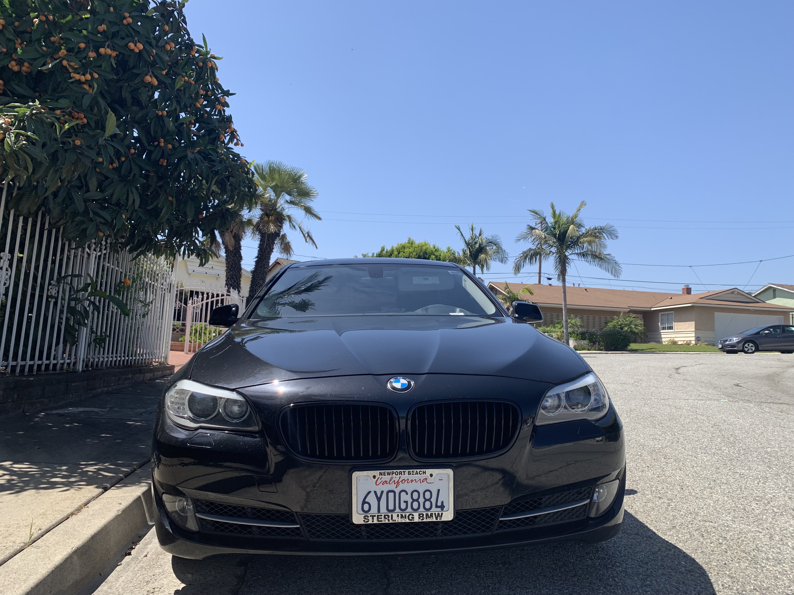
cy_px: 298
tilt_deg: +6.9
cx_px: 397
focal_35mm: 26
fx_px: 596
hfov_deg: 67.3
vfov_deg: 53.1
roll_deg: -3.5
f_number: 1.8
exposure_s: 1/1610
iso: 25
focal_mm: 4.25
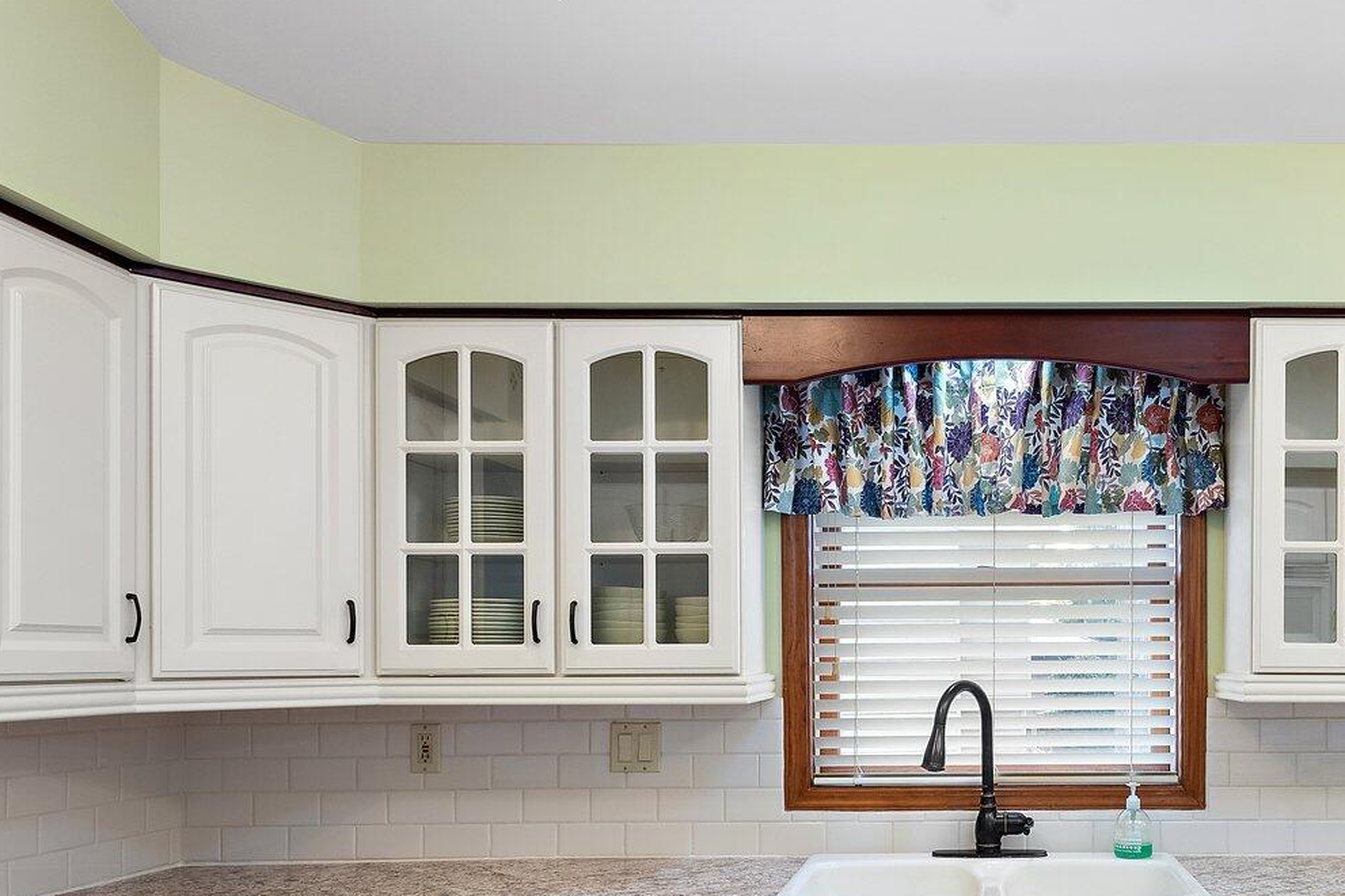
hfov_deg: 55.9
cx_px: 1003
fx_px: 1196
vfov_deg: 40.0
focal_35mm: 32
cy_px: 659
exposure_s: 1
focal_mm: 15.5
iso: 400
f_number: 9
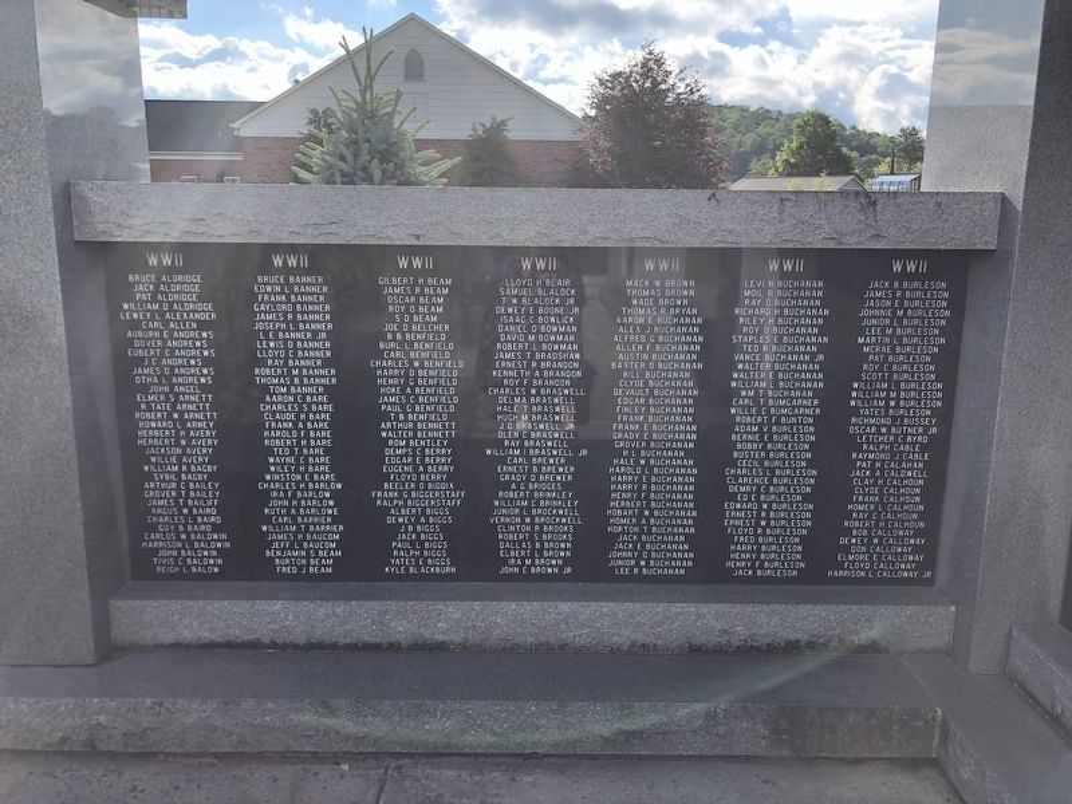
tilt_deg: -11.3
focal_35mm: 28
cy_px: 402
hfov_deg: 63.4
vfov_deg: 49.7
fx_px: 867
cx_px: 536
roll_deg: +0.4
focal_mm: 4
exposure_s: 1/842
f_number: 1.8
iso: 20
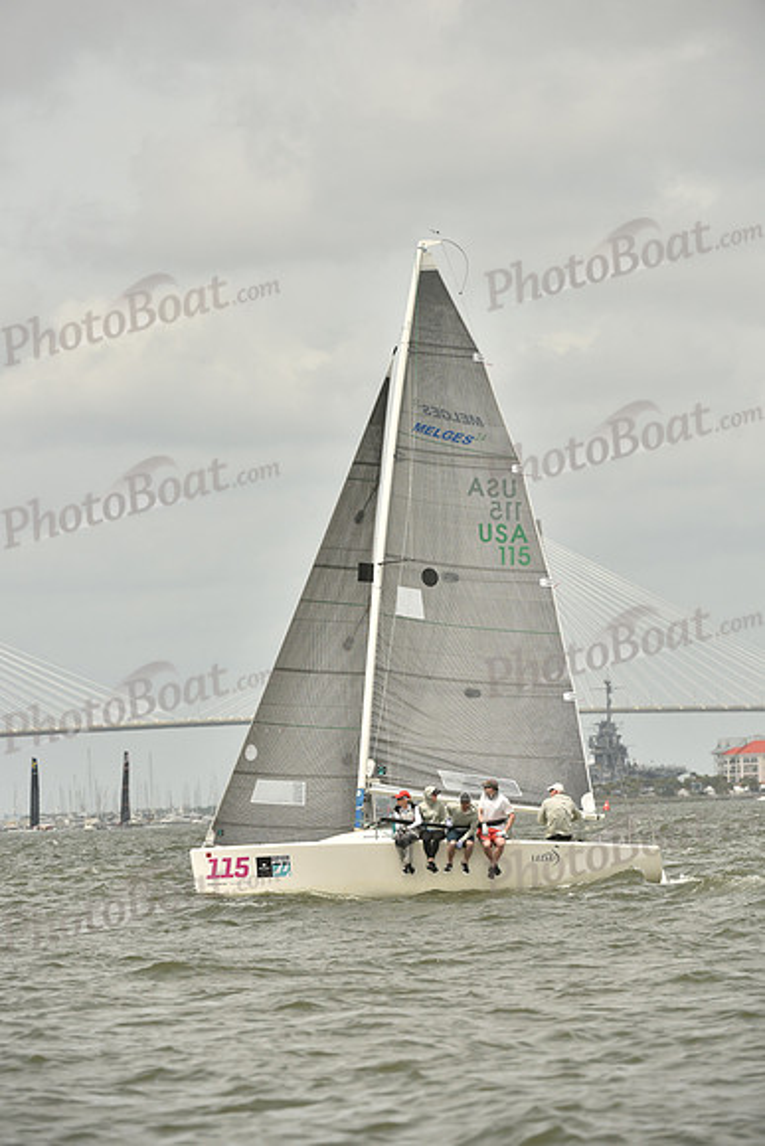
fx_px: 8282
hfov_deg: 5.3
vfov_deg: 7.9
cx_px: 382
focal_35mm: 260
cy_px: 573
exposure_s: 1/1250
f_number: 7.1
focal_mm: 260
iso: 320
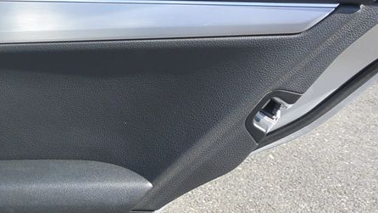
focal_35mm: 65
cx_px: 35
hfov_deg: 30.8
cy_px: 153
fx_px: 652
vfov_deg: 18.5
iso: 160
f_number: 4
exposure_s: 1/500
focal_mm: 10
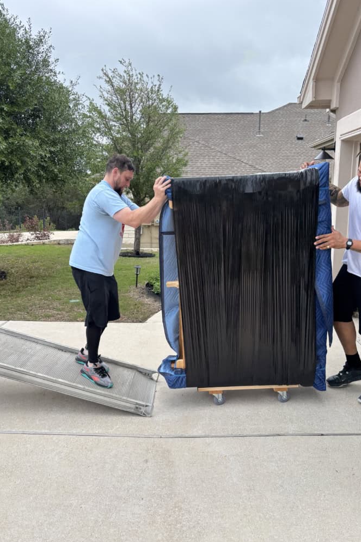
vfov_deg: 65.5
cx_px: 192
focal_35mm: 28
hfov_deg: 46.4
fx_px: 421
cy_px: 270
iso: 50
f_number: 1.6
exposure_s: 1/726
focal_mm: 6
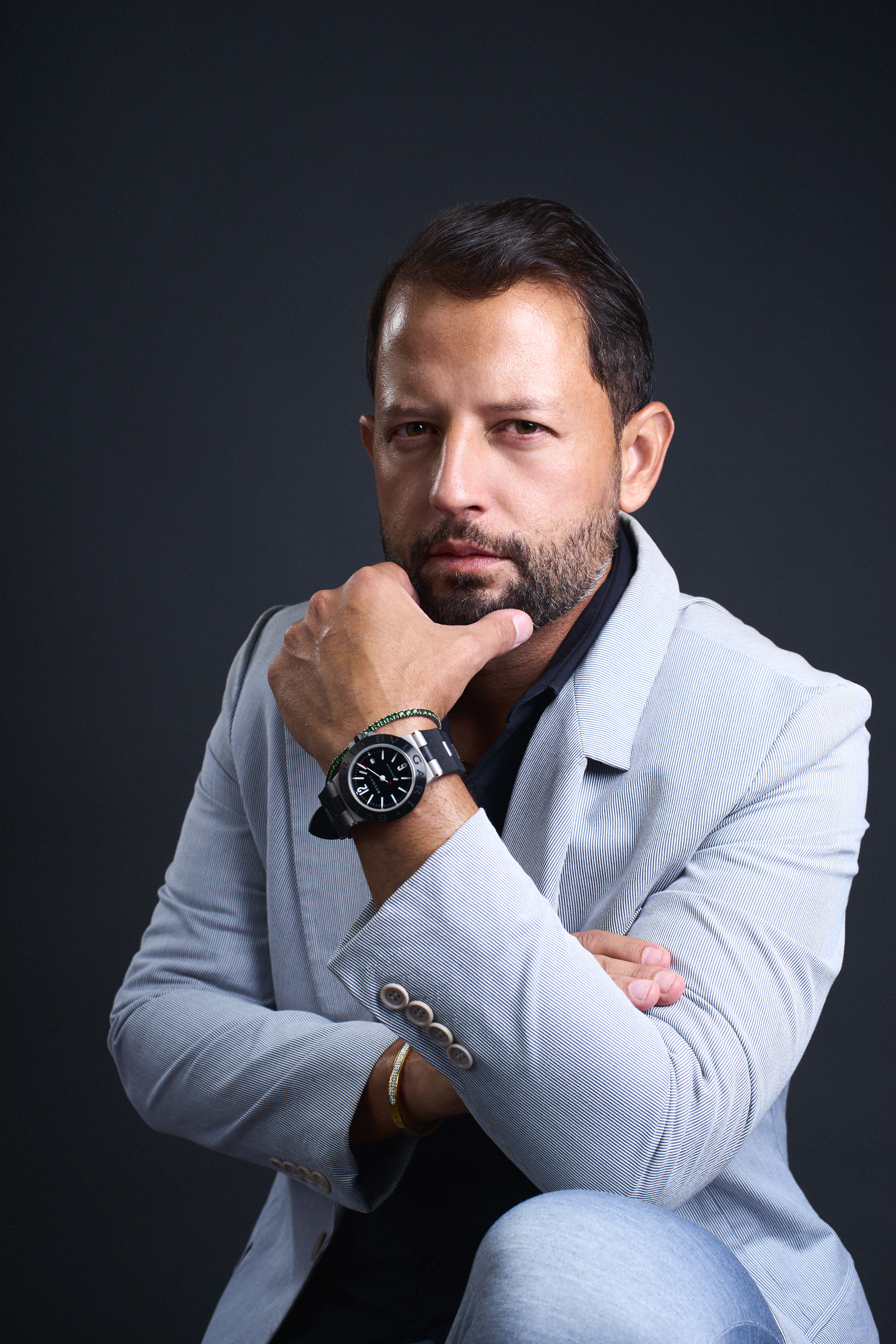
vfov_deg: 39.6
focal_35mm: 50
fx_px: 1867
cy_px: 672
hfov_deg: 27.0
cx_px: 448
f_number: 8
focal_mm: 50
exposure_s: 1/200
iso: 200
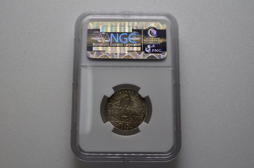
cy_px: 84
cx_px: 127
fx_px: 338
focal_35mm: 48
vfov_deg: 28.0
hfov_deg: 41.2
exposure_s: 1/250
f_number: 14
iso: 400
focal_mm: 32
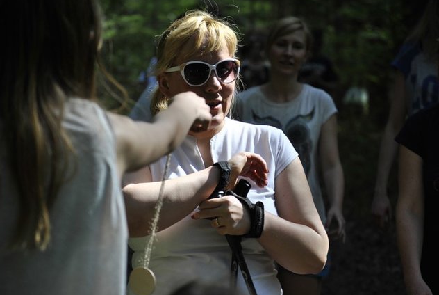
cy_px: 149
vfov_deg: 9.7
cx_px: 220
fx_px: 1735
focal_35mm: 142
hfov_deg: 14.4
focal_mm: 92
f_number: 4.5
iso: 200
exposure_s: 1/640
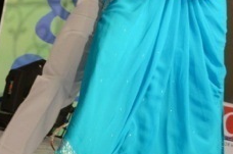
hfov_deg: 6.0
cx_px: 149
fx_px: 2232
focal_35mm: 346
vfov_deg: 4.0
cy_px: -18
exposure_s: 1/125
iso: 1600
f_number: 7.1
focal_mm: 75
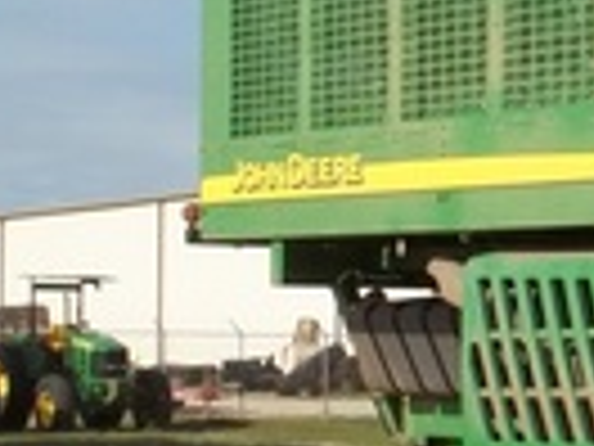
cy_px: 306
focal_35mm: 136
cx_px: 1022
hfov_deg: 13.3
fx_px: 2334
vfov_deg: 10.9
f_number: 8
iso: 64
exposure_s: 1/200
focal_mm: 5.9
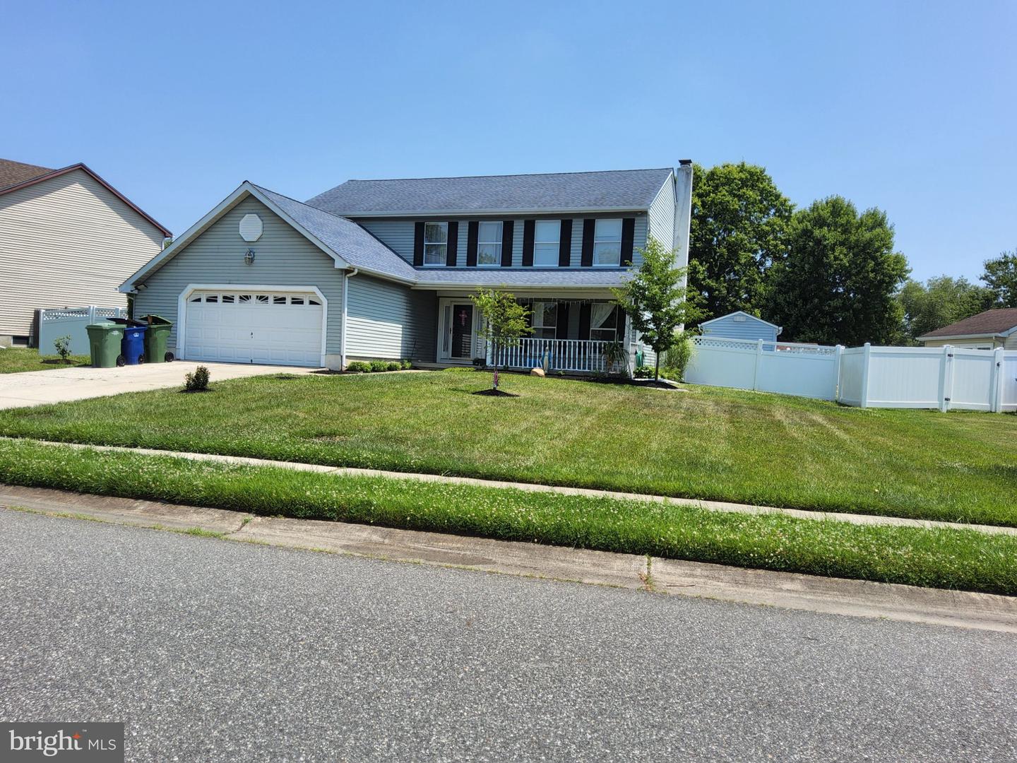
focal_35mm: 25
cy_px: 382
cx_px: 508
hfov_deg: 69.4
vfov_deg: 54.9
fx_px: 734
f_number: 2
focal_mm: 3.08
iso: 32
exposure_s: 1/1339
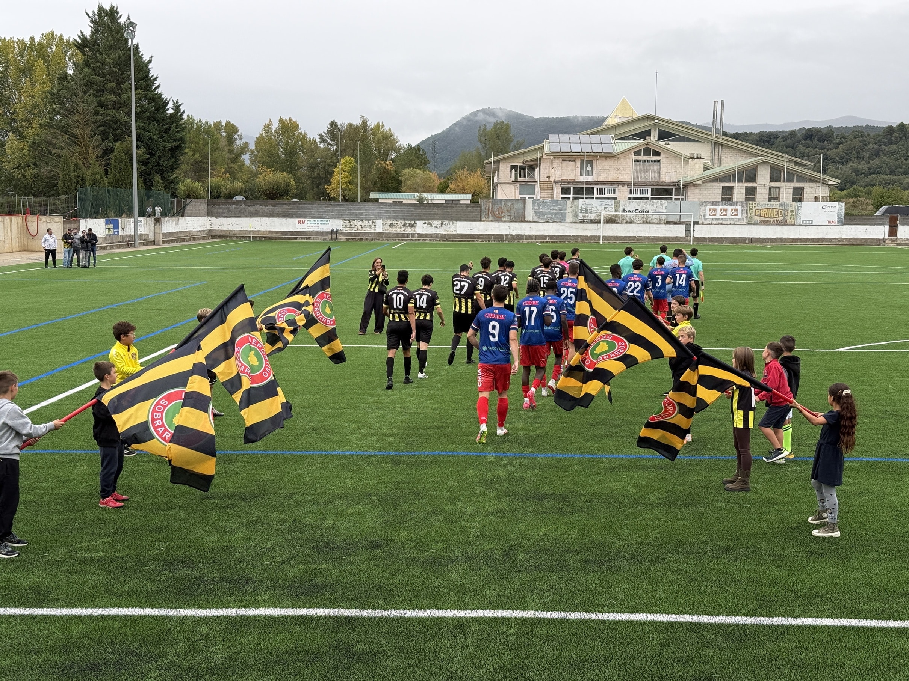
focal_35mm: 48
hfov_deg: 39.7
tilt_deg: -6.0
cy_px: 340
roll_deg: -1.1
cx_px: 454
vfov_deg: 30.3
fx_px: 1260
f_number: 1.78
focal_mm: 6.76
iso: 64
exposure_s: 1/396
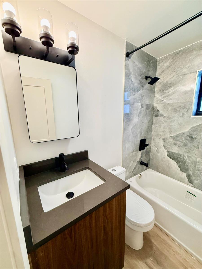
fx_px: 109
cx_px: 101
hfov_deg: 85.7
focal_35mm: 14
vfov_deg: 102.1
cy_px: 134
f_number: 2.2
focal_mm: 2.22
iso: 160
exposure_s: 1/120
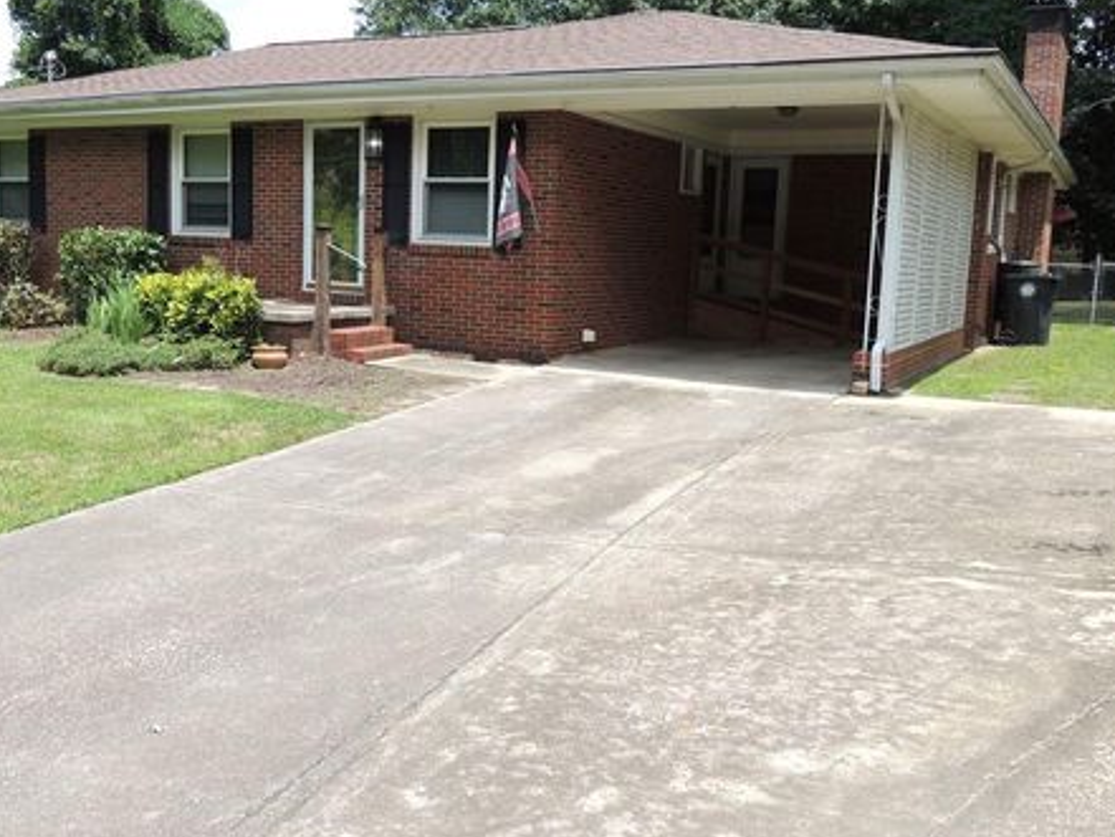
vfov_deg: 41.8
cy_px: 401
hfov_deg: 53.8
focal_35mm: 34
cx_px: 490
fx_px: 1095
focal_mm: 5.3
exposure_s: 1/640
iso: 100
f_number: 3.1
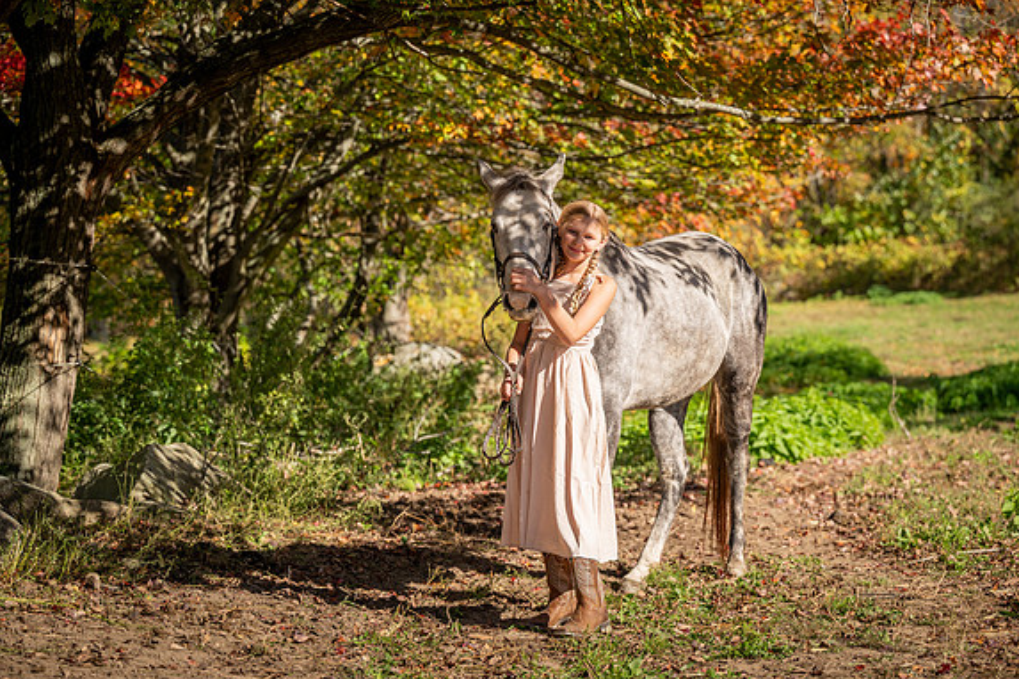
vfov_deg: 15.0
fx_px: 2576
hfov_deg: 22.4
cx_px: 512
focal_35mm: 91
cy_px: 341
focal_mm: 90
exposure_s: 1/1600
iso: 100
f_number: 4
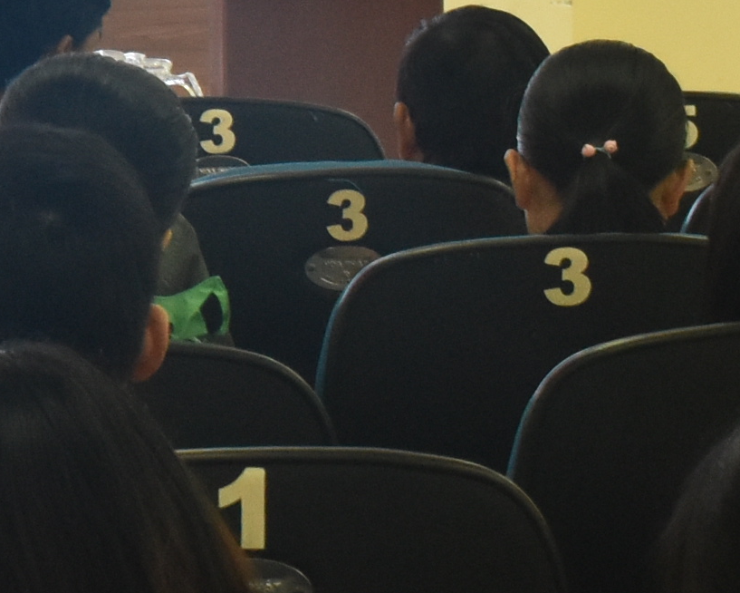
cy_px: -180
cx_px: -1033
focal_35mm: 279
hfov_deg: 6.6
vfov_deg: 5.5
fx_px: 6112
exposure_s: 1/15
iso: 900
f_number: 11
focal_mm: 36
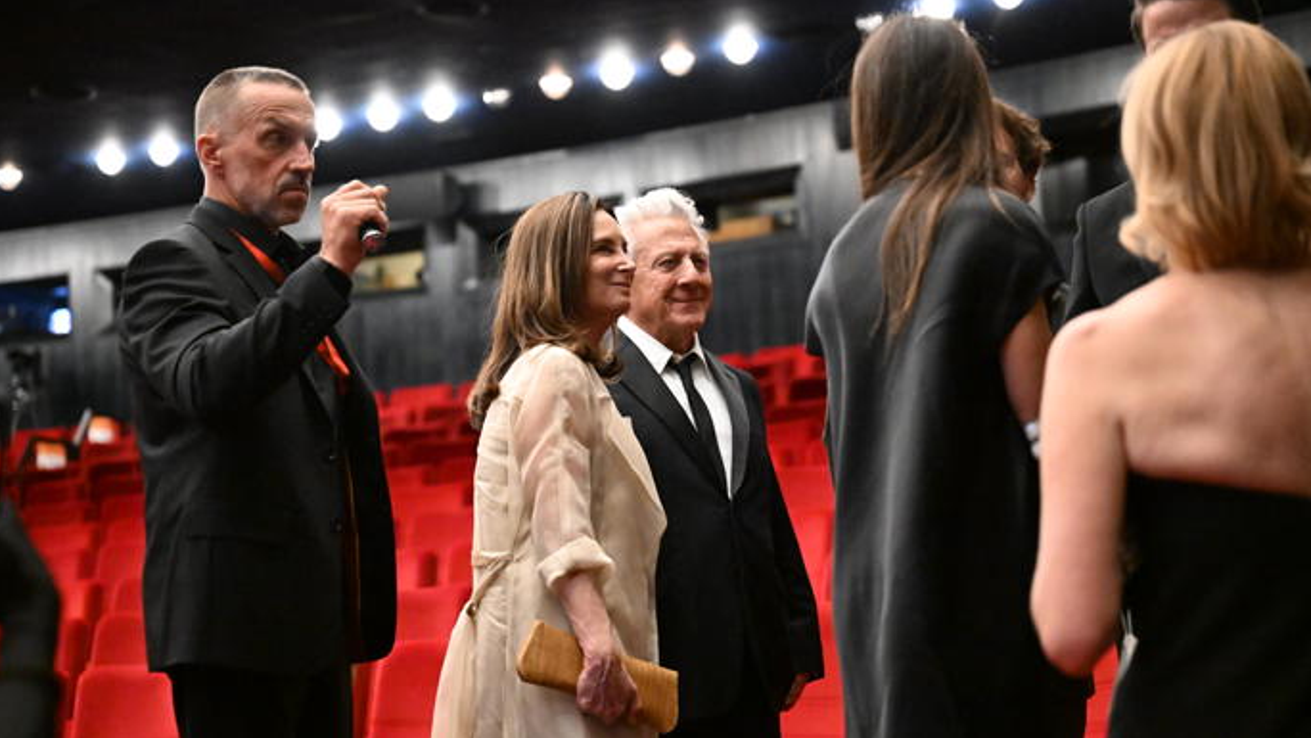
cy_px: 406
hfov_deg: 28.6
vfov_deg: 16.3
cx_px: 654
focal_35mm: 74
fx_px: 2573
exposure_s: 1/250
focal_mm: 70
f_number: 2.8
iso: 16000
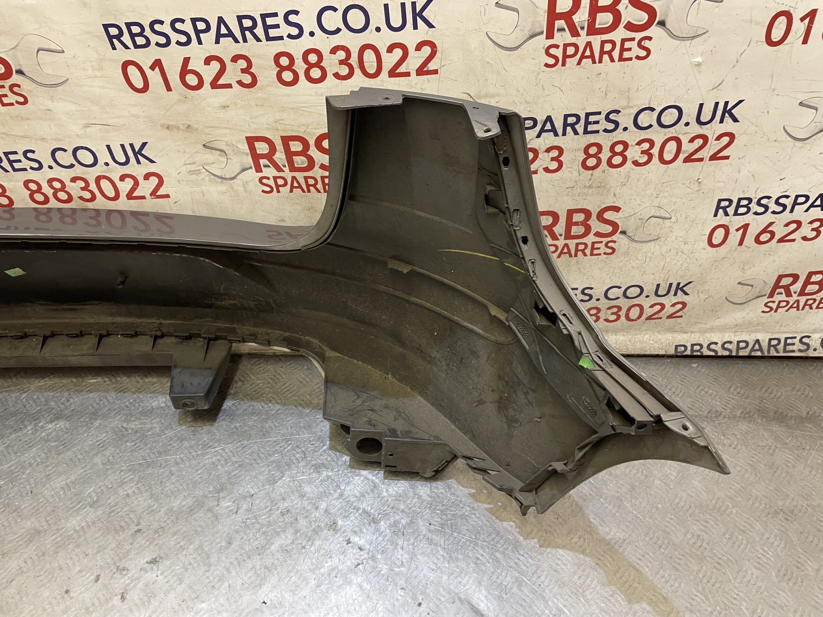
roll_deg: -0.5
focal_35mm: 26
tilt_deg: -44.6
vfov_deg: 53.1
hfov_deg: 67.3
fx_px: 618
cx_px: 412
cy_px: 308
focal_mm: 4.2
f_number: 1.6
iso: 125
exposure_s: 1/50
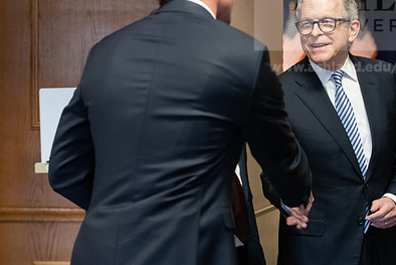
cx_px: 224
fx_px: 1133
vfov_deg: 13.3
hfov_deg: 19.8
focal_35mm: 103
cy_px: 88
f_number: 3.2
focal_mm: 70
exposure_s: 1/200
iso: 4000
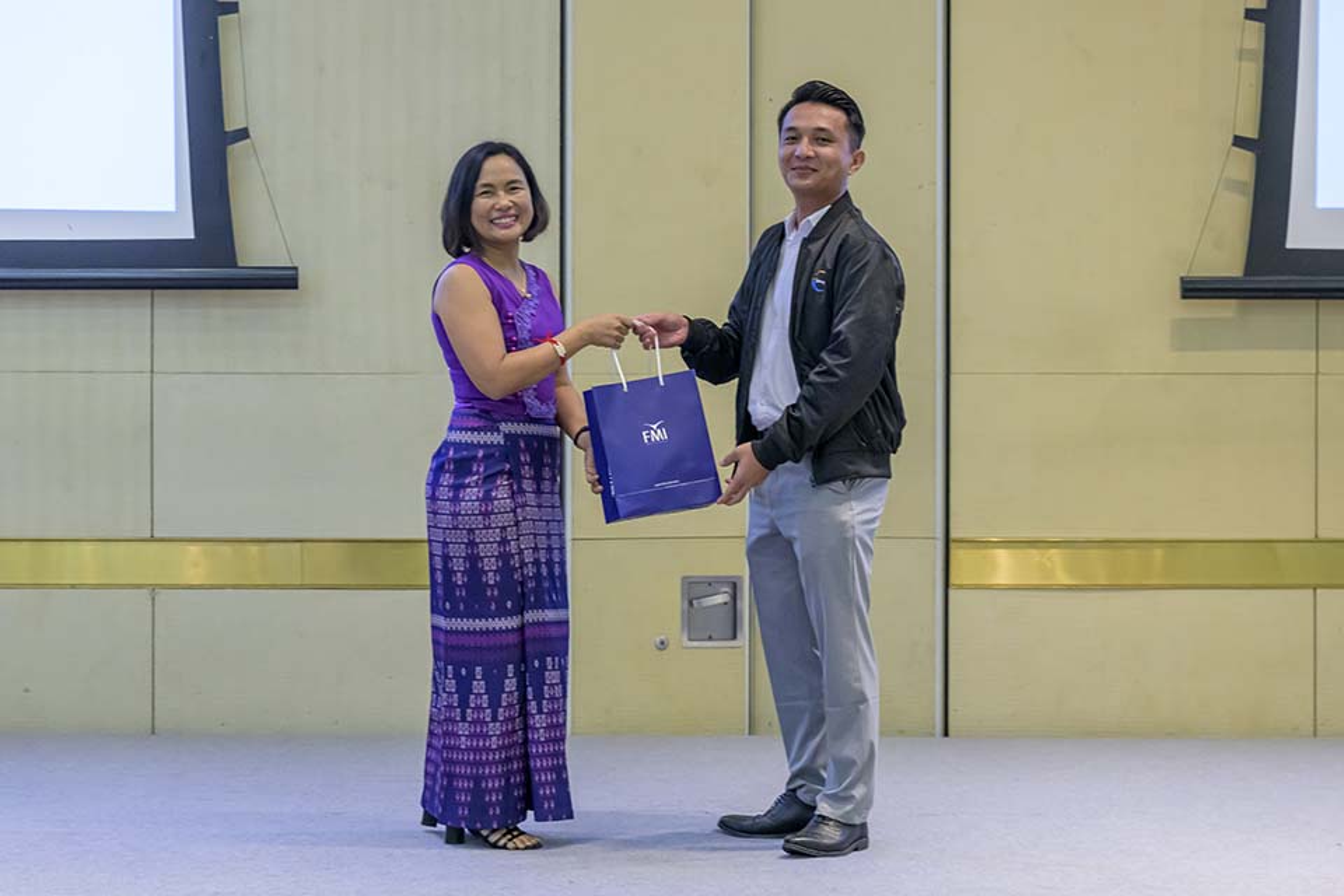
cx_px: 672
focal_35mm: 70
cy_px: 448
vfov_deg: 19.5
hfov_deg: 28.8
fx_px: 2613
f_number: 4.5
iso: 3600
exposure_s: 1/200
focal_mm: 70
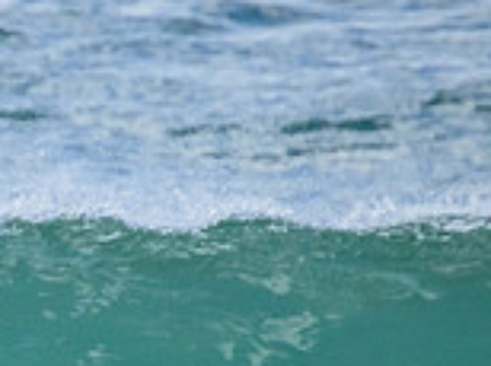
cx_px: -389
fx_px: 41127
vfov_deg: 0.5
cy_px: 466
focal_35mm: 2904
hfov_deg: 0.7
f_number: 11
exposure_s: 1/1250
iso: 5600
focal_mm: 800
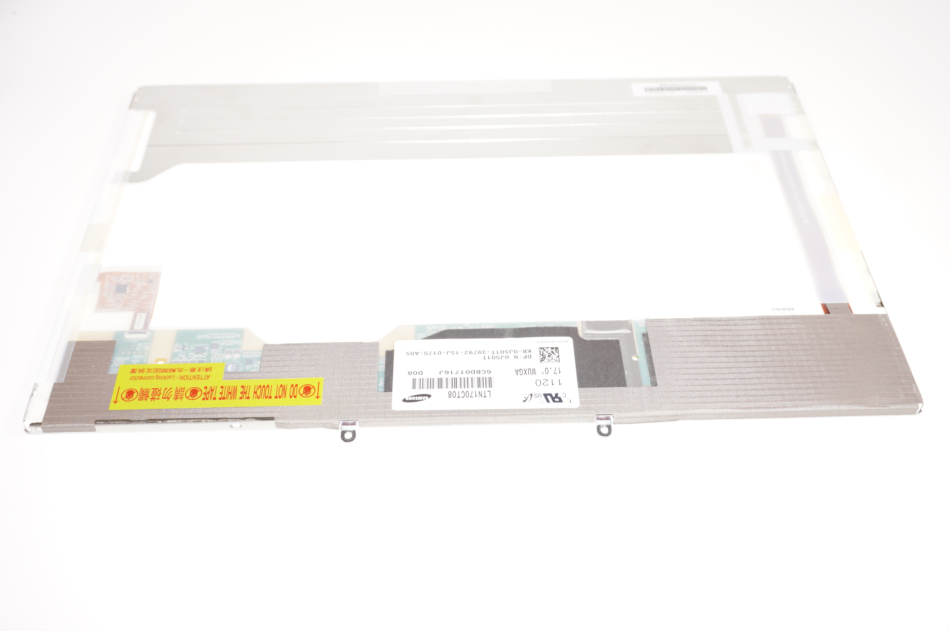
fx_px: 989
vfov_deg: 35.4
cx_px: 475
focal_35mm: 38
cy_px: 316
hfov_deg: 51.3
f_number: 5
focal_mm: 25
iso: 100
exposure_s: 1/80
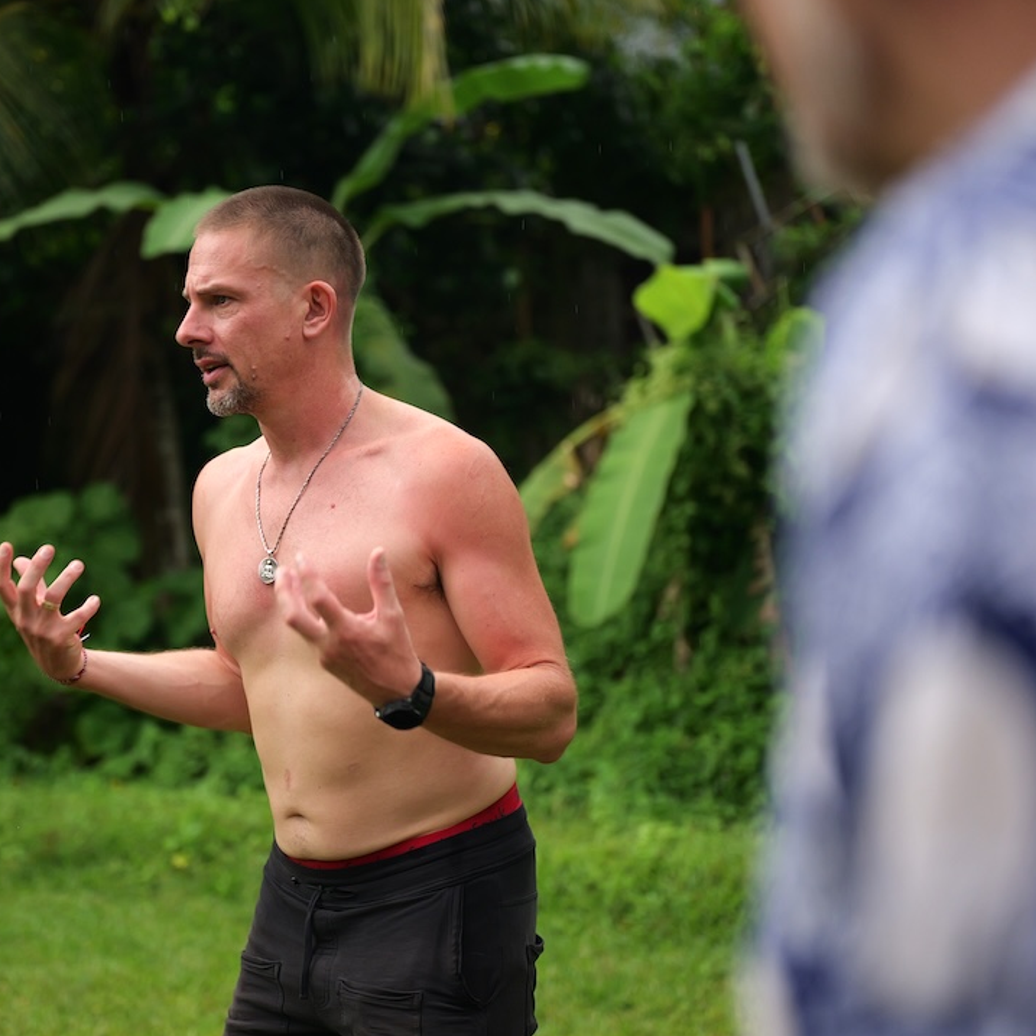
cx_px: 360
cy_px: 542
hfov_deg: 26.8
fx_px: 2167
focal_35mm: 64
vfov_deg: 26.9
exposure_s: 1/320
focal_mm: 45
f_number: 1.8
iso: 1250
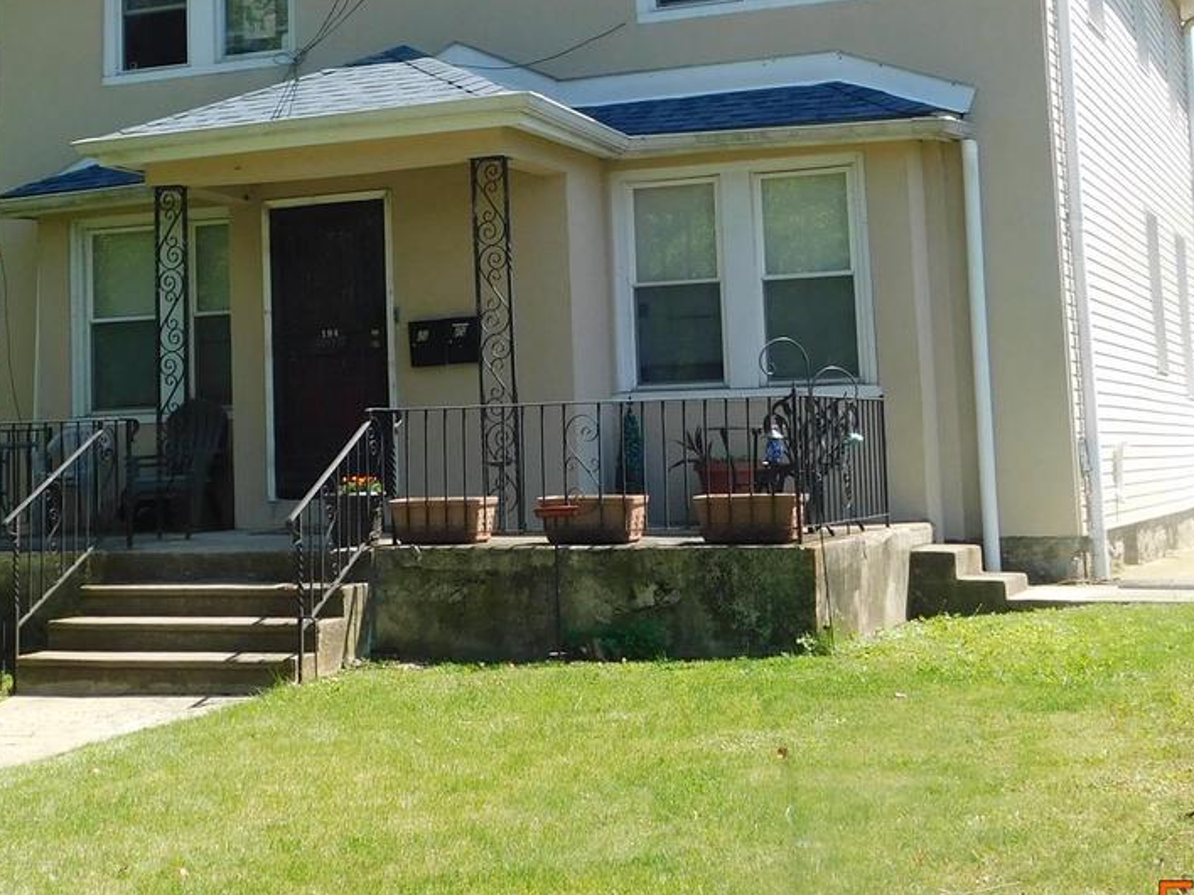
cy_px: 192
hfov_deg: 31.6
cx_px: 491
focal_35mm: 61
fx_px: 2104
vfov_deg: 23.7
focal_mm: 5.3
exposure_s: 1/640
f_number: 3.2
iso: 125
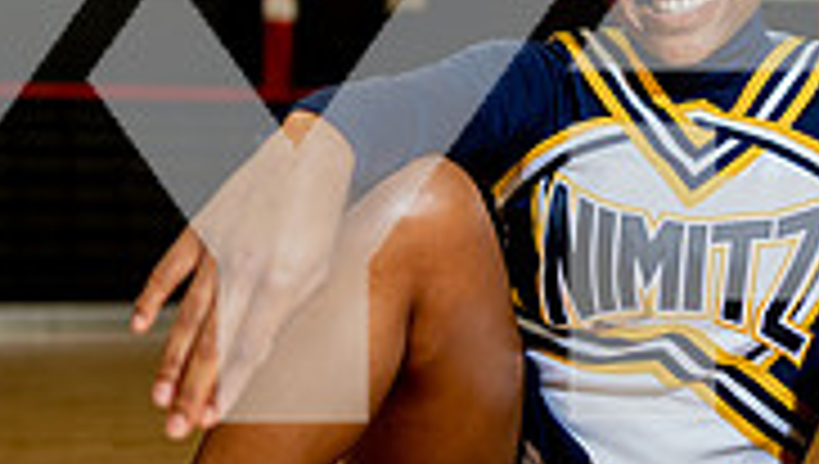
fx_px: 1740
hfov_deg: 26.4
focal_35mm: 80
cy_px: 187
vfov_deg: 15.2
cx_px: 482
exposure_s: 1/200
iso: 125
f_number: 1.4
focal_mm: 24
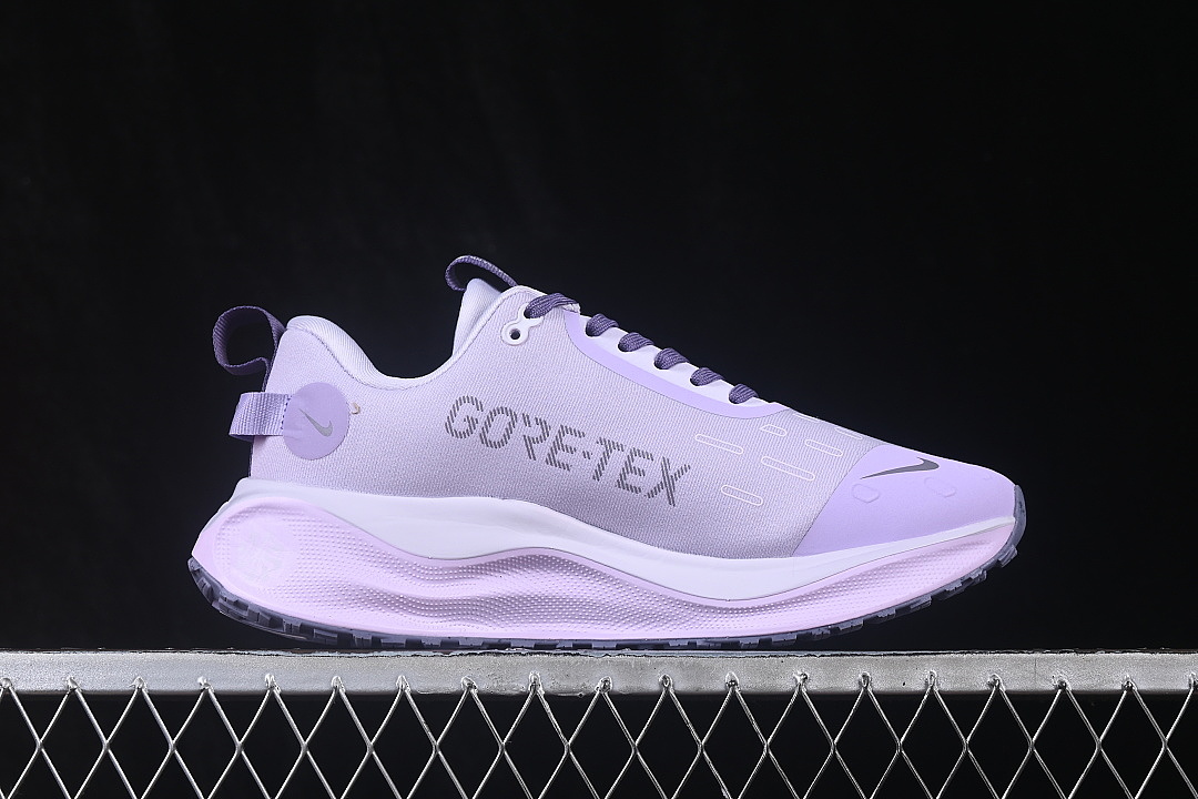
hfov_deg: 27.0
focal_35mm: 75
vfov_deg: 18.2
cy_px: 400
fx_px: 2496
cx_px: 599
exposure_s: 1/80
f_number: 8
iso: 160
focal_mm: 50
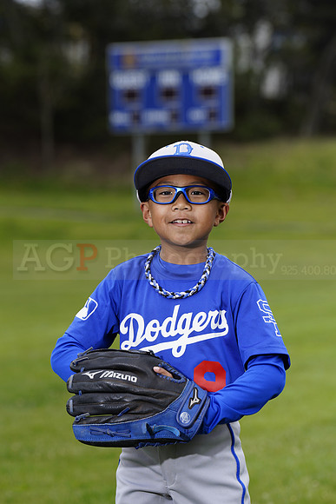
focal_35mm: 178
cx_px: 168
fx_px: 2490
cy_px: 252
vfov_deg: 11.5
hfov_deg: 7.7
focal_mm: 178
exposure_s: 1/250
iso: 100
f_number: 6.3
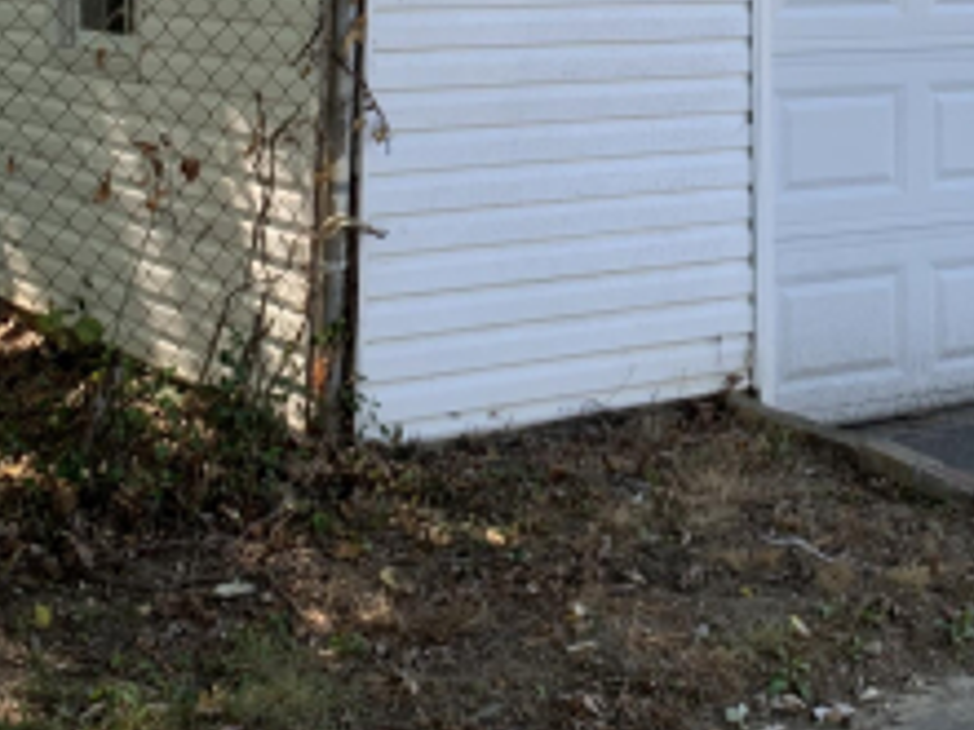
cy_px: -181
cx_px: 750
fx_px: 2223
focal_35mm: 79
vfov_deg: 17.6
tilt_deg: +3.9
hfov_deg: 24.4
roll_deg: -0.6
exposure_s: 1/275
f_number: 1.8
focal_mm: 4.25
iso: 25
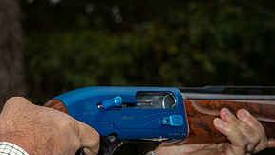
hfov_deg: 16.2
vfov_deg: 9.2
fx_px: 963
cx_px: 99
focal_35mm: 132
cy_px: 35
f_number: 6.3
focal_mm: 58
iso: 320
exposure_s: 1/250
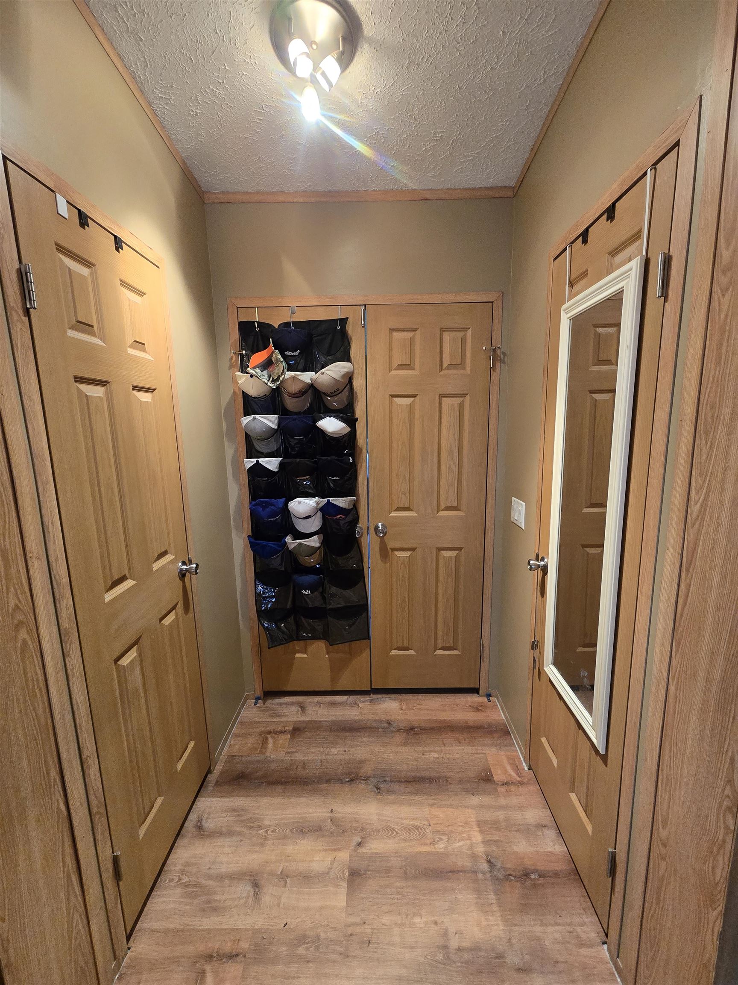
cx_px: 369
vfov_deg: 106.2
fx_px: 370
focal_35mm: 13
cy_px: 492
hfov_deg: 89.9
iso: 640
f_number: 2.2
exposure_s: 1/60
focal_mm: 2.2
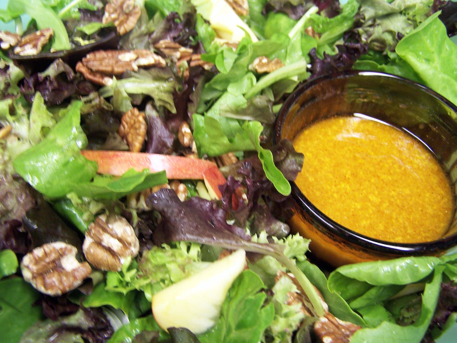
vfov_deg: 37.7
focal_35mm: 38
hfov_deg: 49.0
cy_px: 172
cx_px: 228
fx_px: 502
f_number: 2.8
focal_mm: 6.3
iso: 140
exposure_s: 1/8
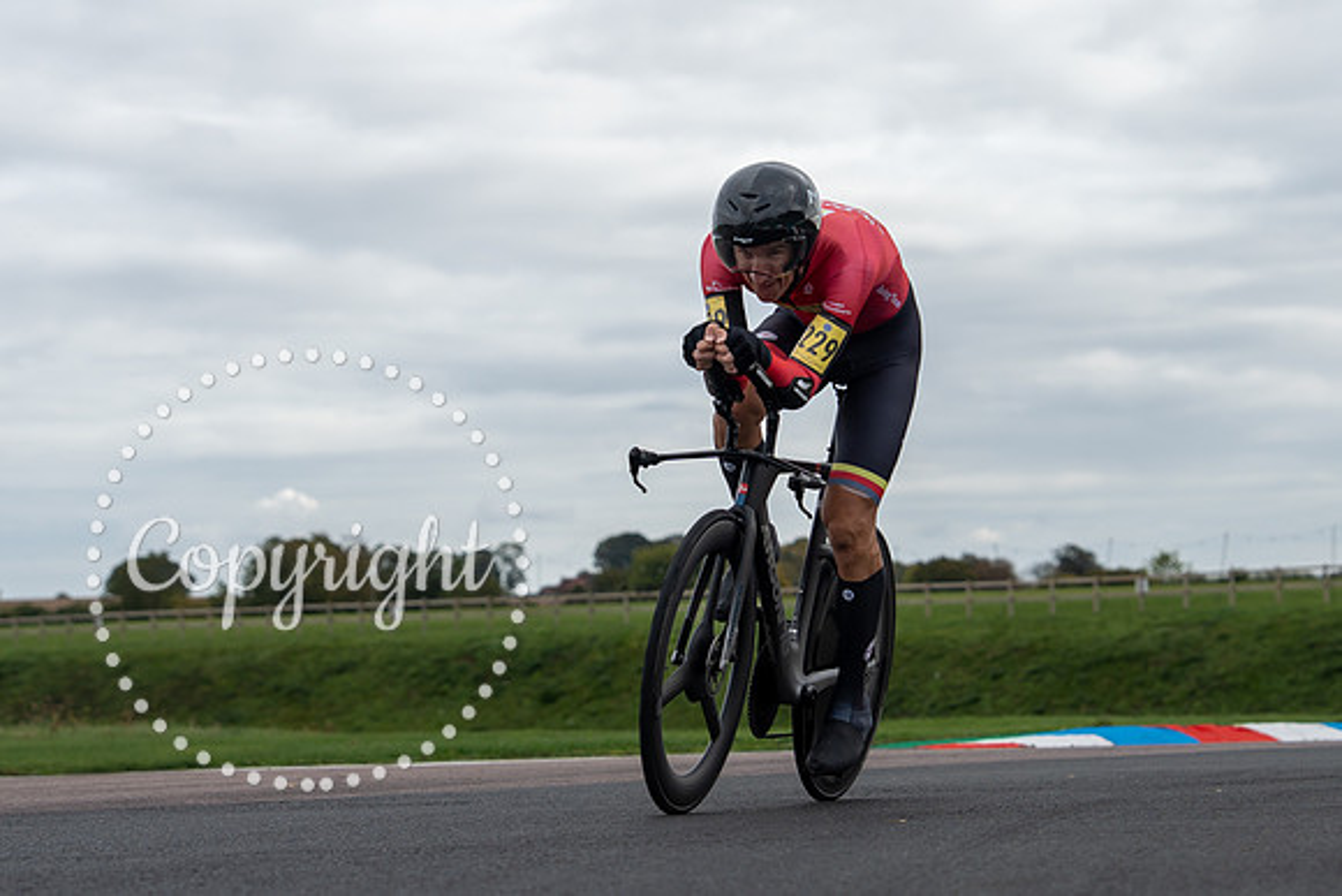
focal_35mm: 131
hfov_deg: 15.7
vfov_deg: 10.5
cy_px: 550
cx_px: 832
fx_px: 4874
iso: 100
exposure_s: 1/1000
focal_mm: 62
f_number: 3.5
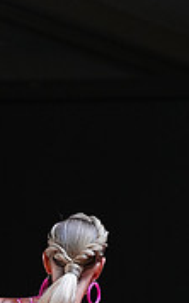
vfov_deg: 6.0
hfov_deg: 3.8
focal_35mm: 345
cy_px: 460
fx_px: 2848
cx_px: 178
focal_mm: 104
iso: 1250
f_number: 4
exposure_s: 1/500
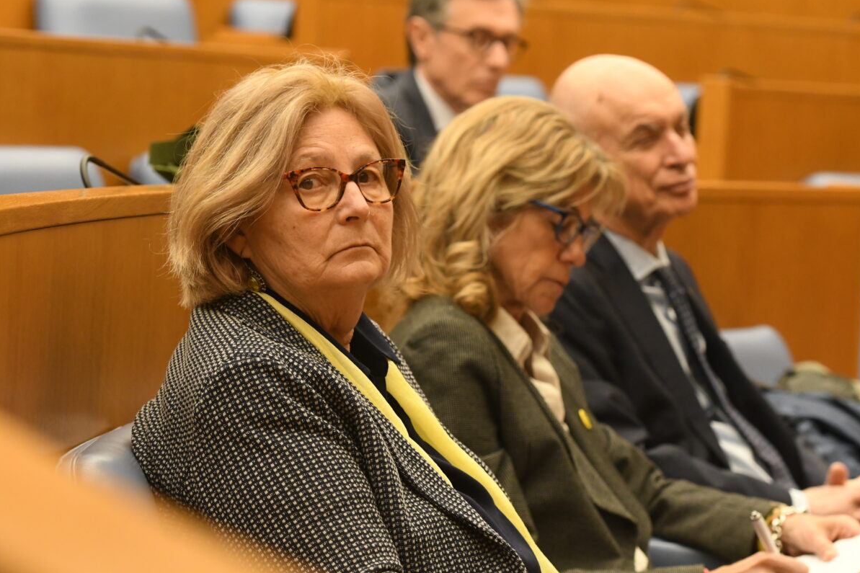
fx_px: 3965
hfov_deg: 12.4
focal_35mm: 166
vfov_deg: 8.3
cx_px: 430
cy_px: 285
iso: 3200
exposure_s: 1/200
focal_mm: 110
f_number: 4.5
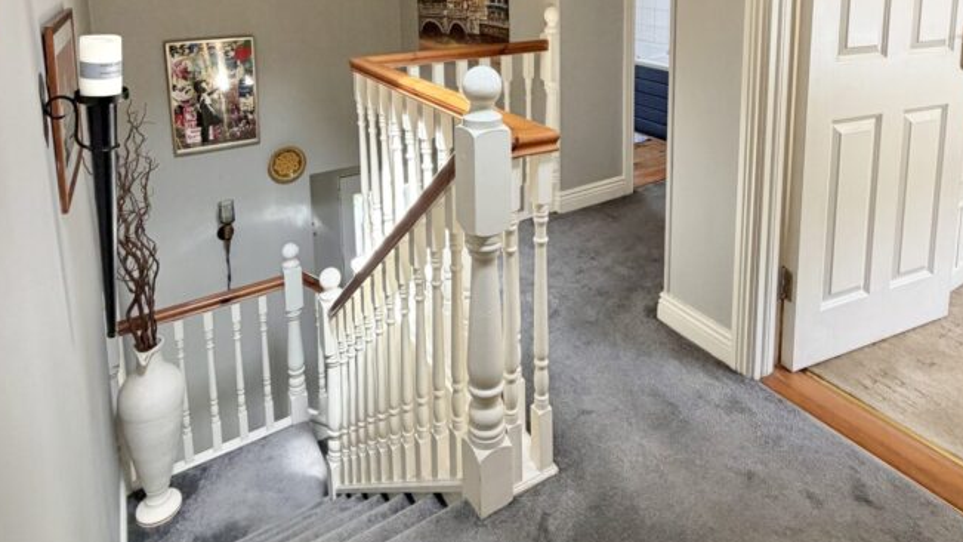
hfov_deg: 76.3
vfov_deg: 43.1
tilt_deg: -7.5
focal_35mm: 24
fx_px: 613
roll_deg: +0.6
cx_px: 503
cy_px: 43
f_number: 2.2
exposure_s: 1/121
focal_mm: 2.22
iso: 160
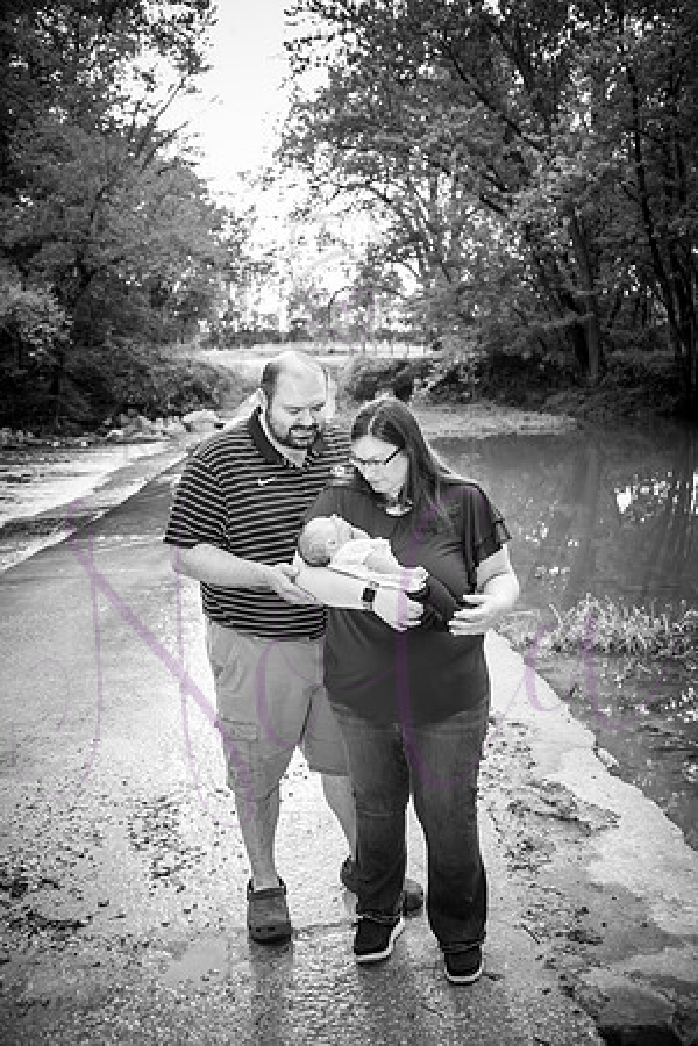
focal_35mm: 35
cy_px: 523
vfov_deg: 54.4
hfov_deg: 37.9
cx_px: 349
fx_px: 1018
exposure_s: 1/250
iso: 400
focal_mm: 35
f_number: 4
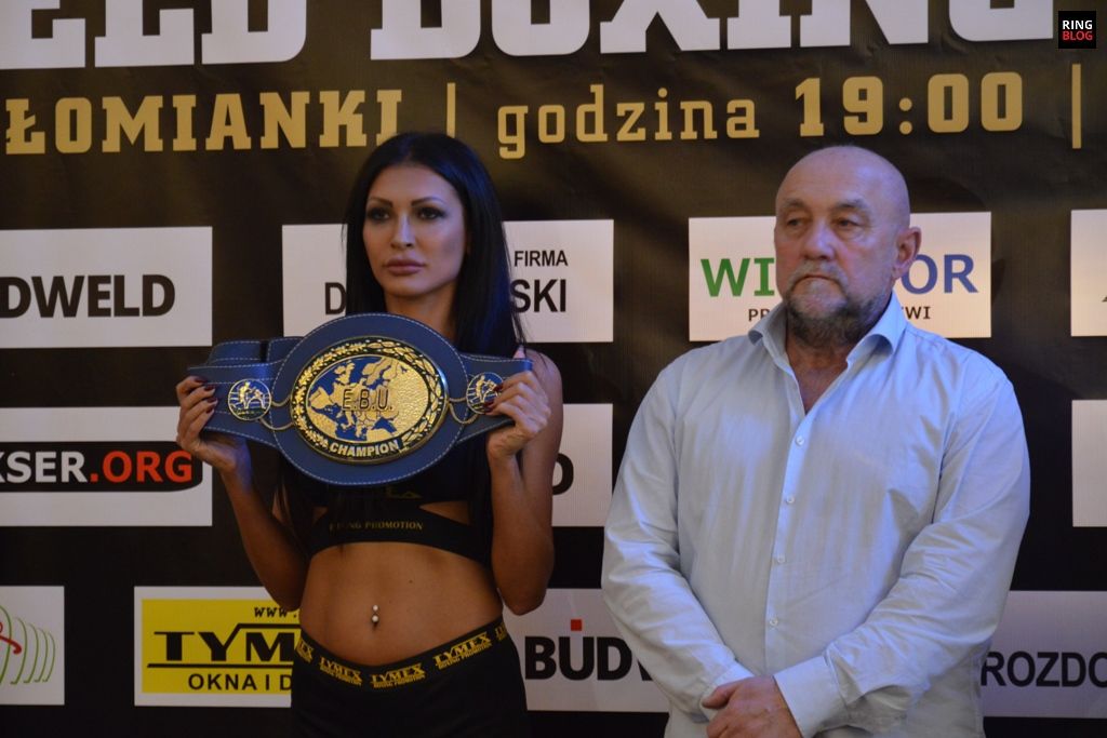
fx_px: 4843
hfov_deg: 13.0
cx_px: 554
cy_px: 369
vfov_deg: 8.7
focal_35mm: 158
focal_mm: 105
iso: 1600
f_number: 5.6
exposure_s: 1/25
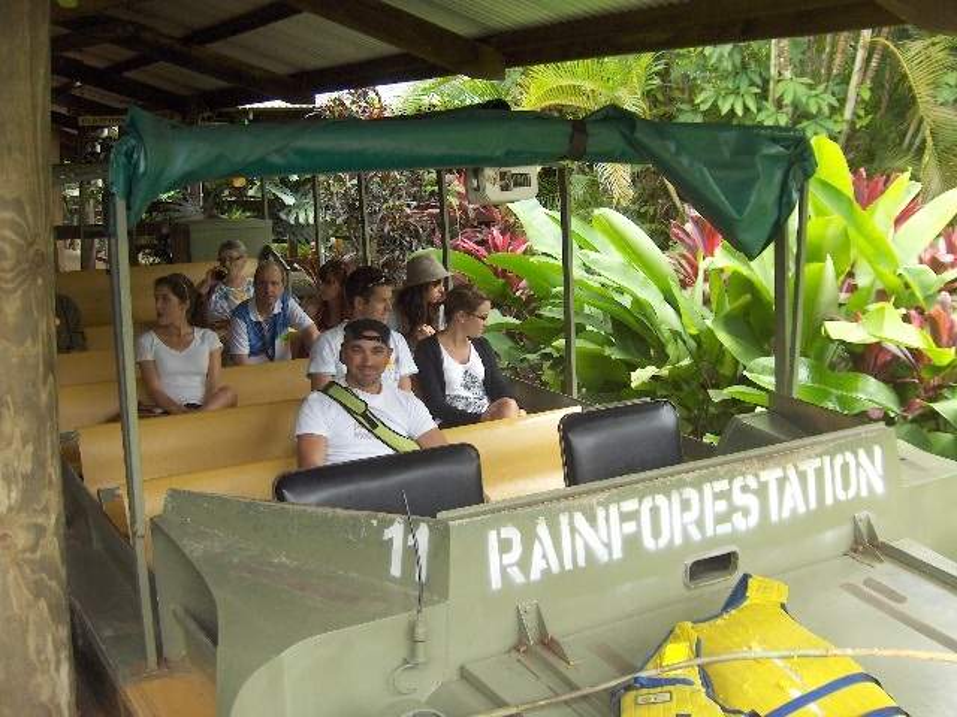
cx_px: 478
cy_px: 358
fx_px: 1078
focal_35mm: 39
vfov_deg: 36.8
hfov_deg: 47.9
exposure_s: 1/130
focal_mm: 8
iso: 100
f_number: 2.8
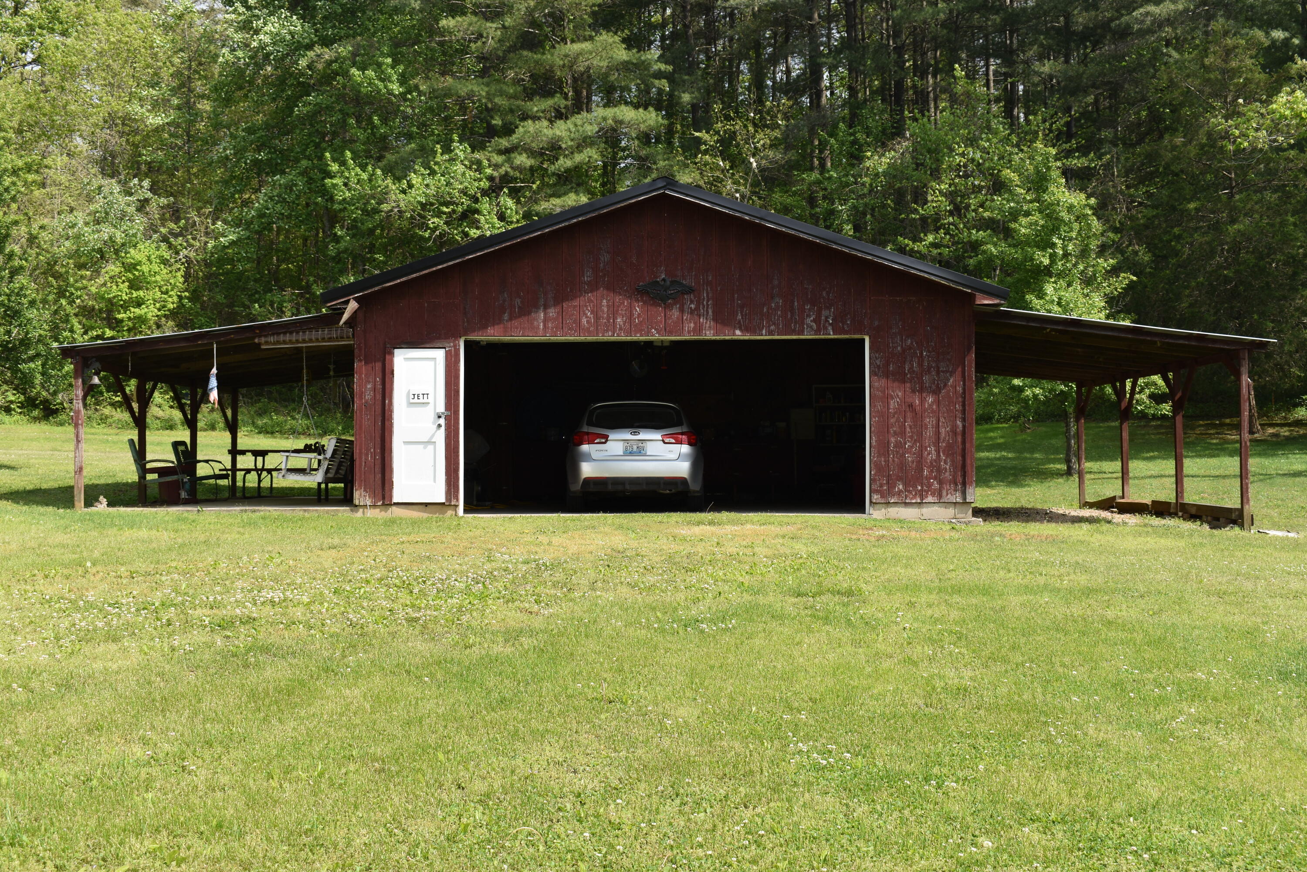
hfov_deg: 46.4
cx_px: 654
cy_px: 436
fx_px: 1525
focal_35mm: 42
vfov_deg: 31.9
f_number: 8
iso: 125
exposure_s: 1/250
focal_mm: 28
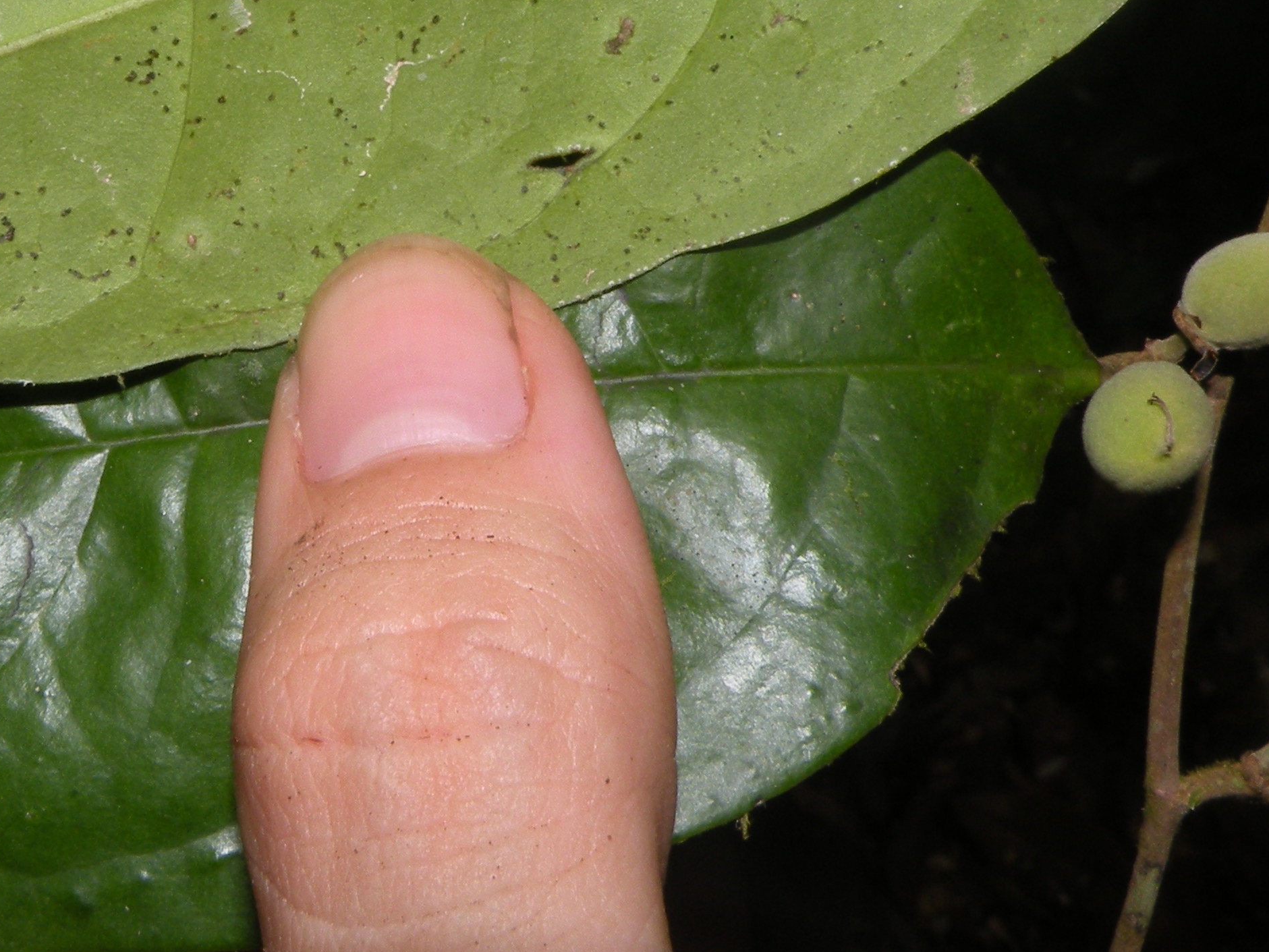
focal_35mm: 64
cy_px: 144
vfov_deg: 22.5
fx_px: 2346
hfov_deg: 30.0
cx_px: 424
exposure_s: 1/60
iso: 64
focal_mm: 5.8
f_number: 8
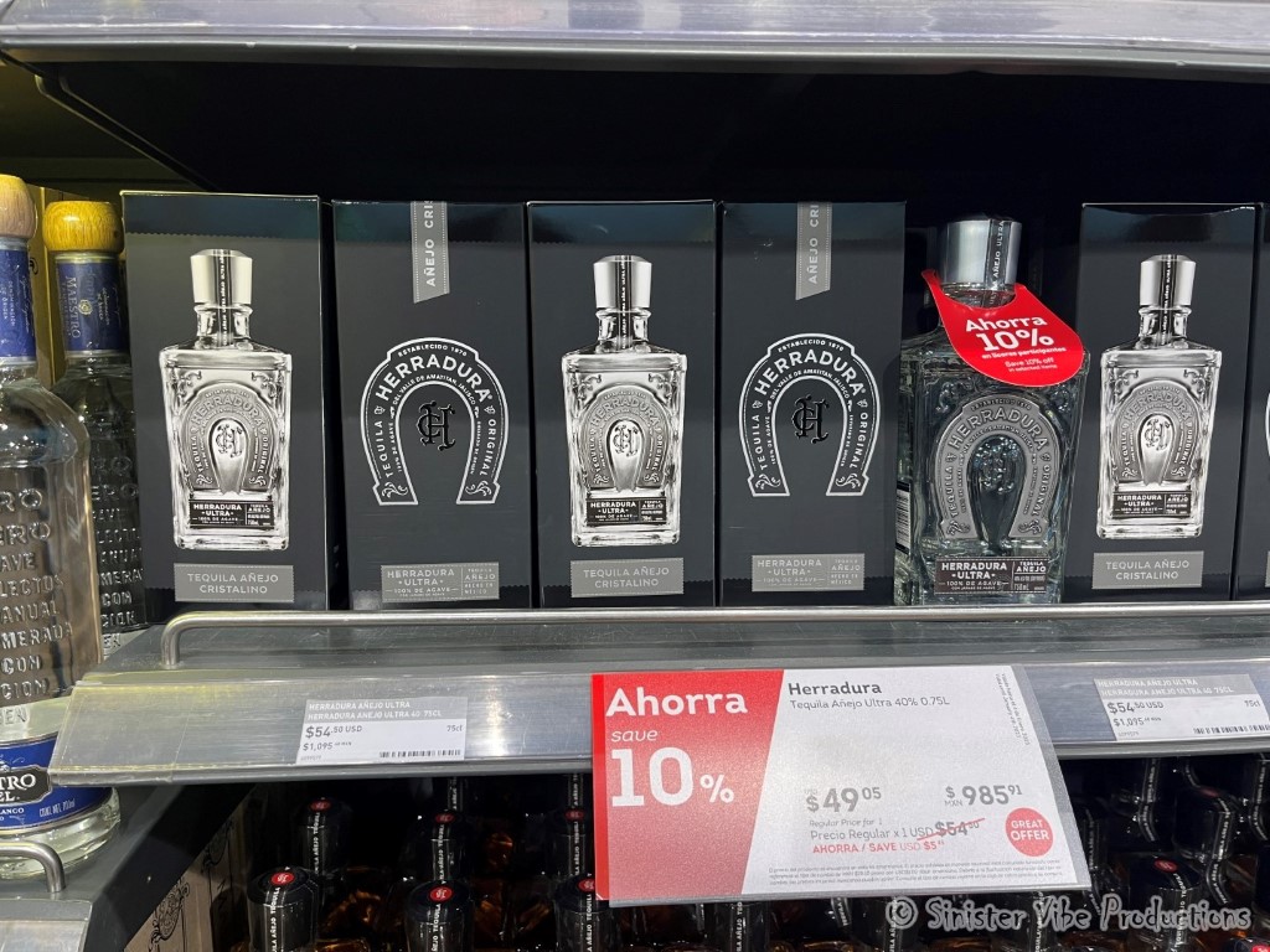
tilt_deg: -8.6
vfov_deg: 53.1
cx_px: 635
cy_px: 476
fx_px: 954
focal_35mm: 26
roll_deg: -1.0
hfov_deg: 67.3
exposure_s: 1/60
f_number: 1.6
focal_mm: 5.1
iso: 80
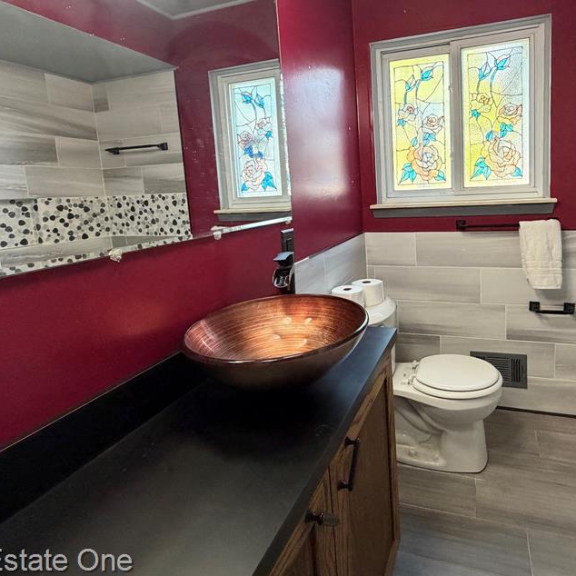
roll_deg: +2.9
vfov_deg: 74.1
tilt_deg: -7.6
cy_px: 233
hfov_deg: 73.0
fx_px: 377
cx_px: 374
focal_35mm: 20
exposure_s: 1/60
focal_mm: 2.22
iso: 400
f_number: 2.2
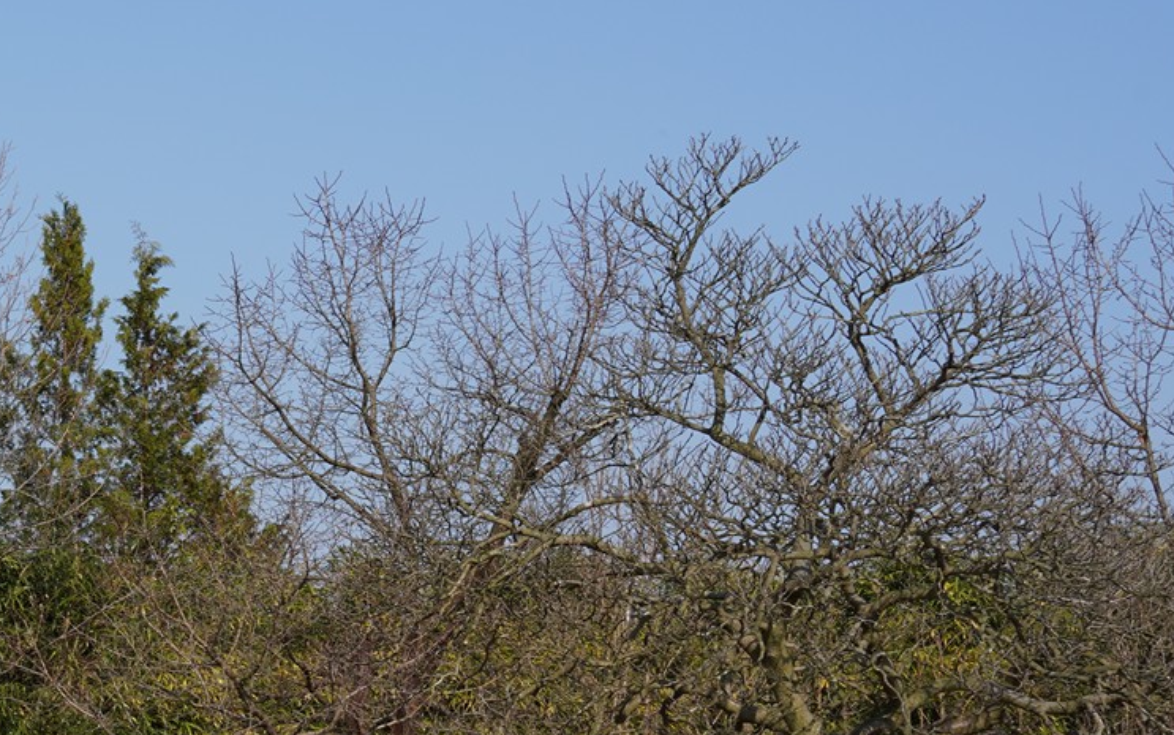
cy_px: 795
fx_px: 3073
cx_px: -291
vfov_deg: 13.4
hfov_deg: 20.1
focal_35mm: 96
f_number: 14
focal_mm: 35
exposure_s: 1/100
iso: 100
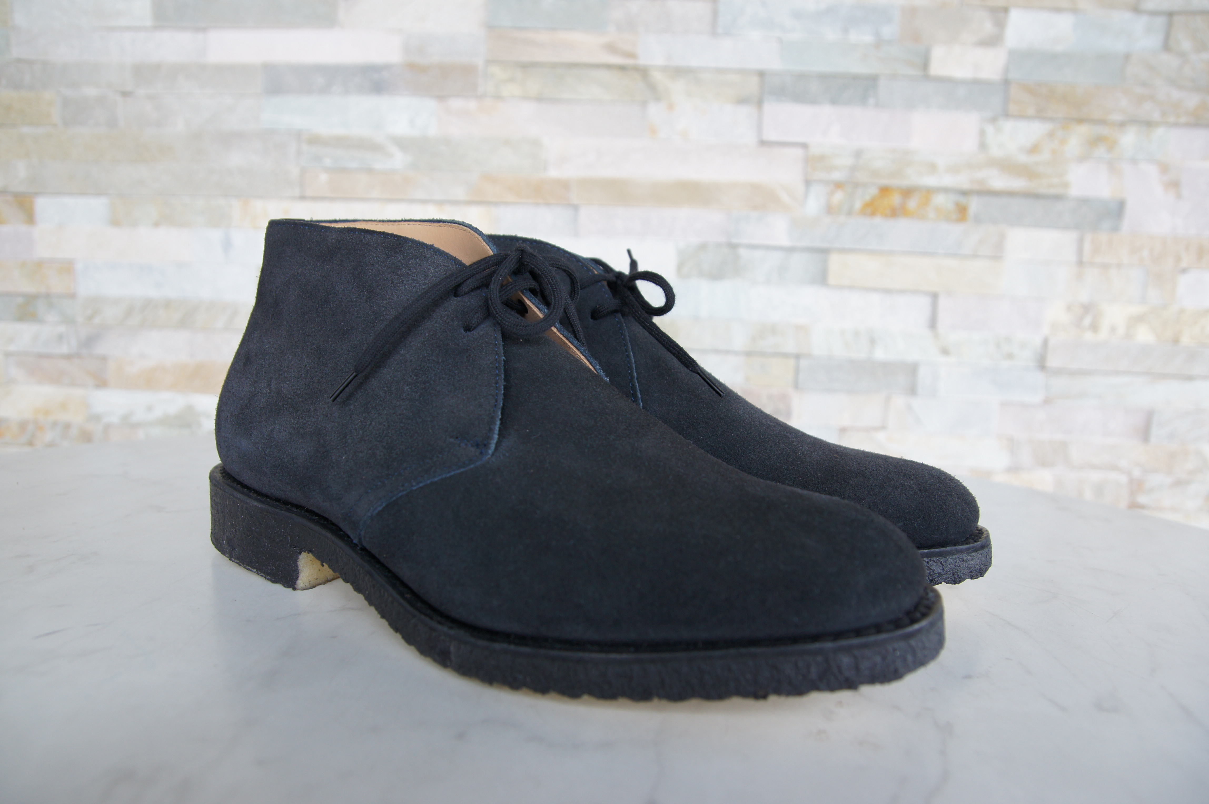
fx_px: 856
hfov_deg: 70.5
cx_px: 604
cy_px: 402
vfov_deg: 50.4
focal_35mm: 26
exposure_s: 1/40
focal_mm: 17
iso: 200
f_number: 4
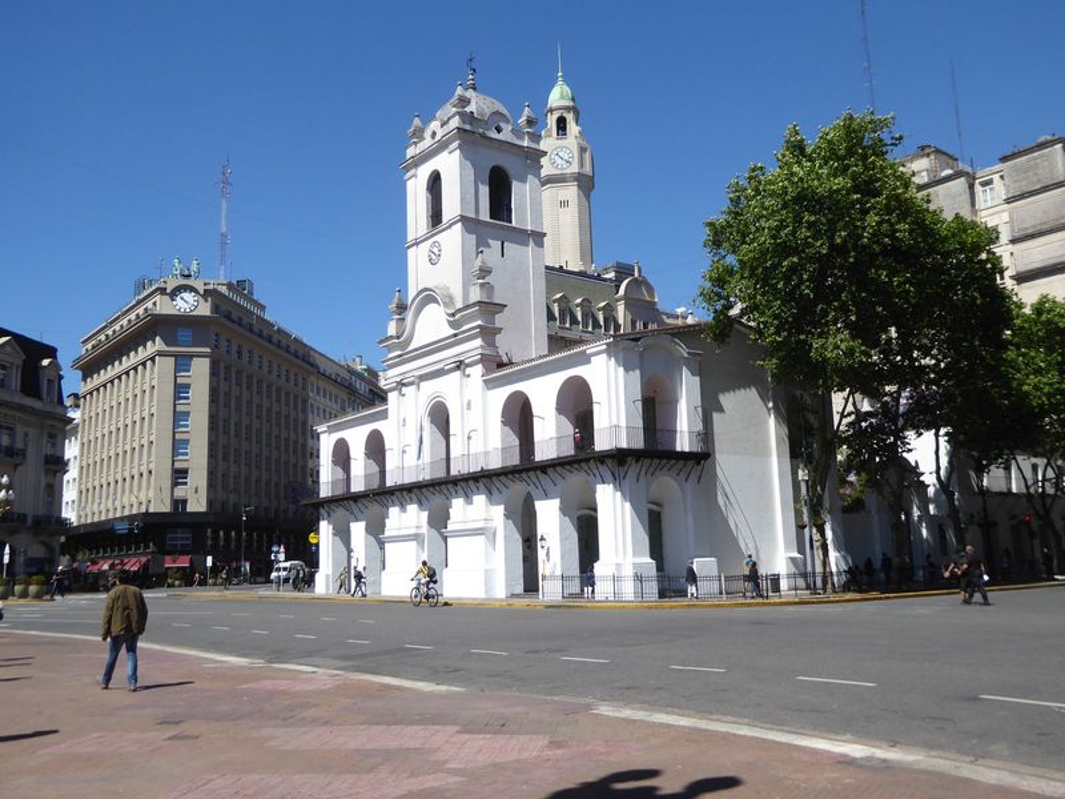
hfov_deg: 54.0
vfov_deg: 41.8
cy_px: 400
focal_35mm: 34
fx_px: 1046
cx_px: 532
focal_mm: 5.8
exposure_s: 1/800
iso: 80
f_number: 3.6
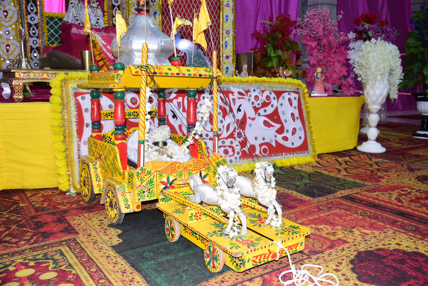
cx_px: 214
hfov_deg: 57.2
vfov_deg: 40.0
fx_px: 392
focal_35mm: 33
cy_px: 143
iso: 1250
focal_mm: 22
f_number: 5.6
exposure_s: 1/125
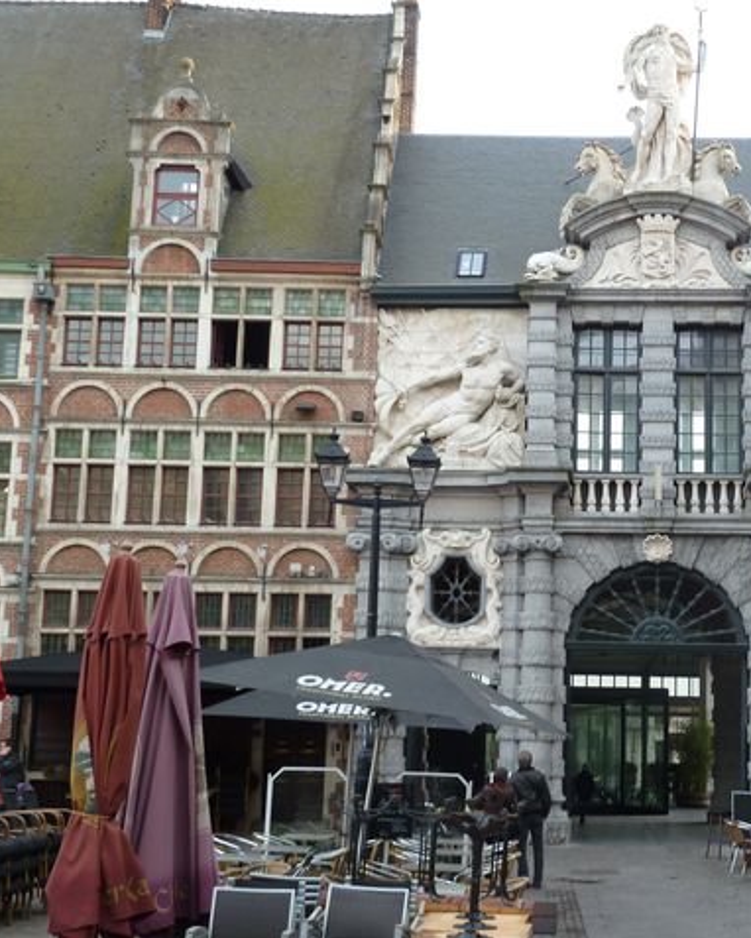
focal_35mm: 55
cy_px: 468
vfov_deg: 34.1
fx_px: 1527
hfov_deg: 27.0
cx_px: 613
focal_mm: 6.9
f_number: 3.7
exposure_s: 1/50
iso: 80
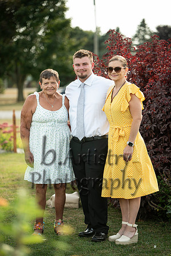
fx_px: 891
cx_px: 86
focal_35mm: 125
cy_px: 128
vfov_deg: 16.4
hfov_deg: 11.0
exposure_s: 1/320
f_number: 2.8
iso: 125
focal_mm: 125
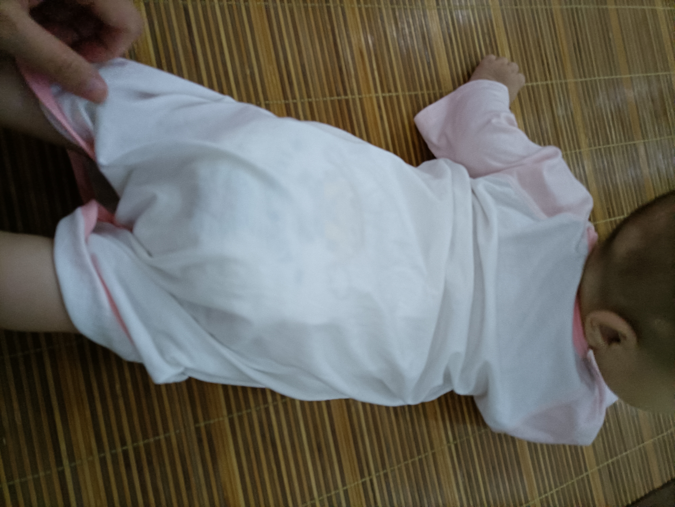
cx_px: 338
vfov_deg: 53.1
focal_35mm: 26
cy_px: 254
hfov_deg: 67.3
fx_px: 507
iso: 3490
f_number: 1.8
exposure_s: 1/33.3
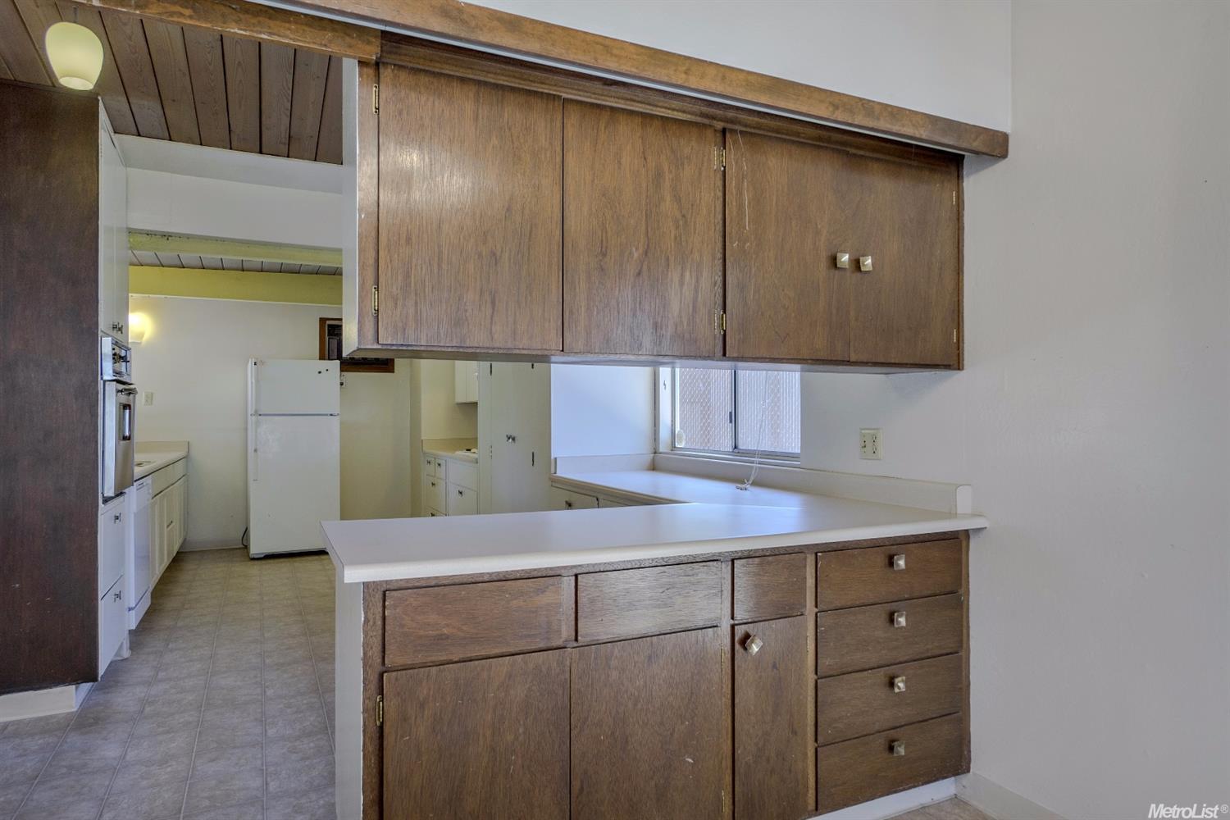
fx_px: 717
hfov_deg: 81.2
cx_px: 615
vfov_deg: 59.5
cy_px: 410
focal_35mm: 21
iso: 100
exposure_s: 1/25
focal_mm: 14
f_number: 5
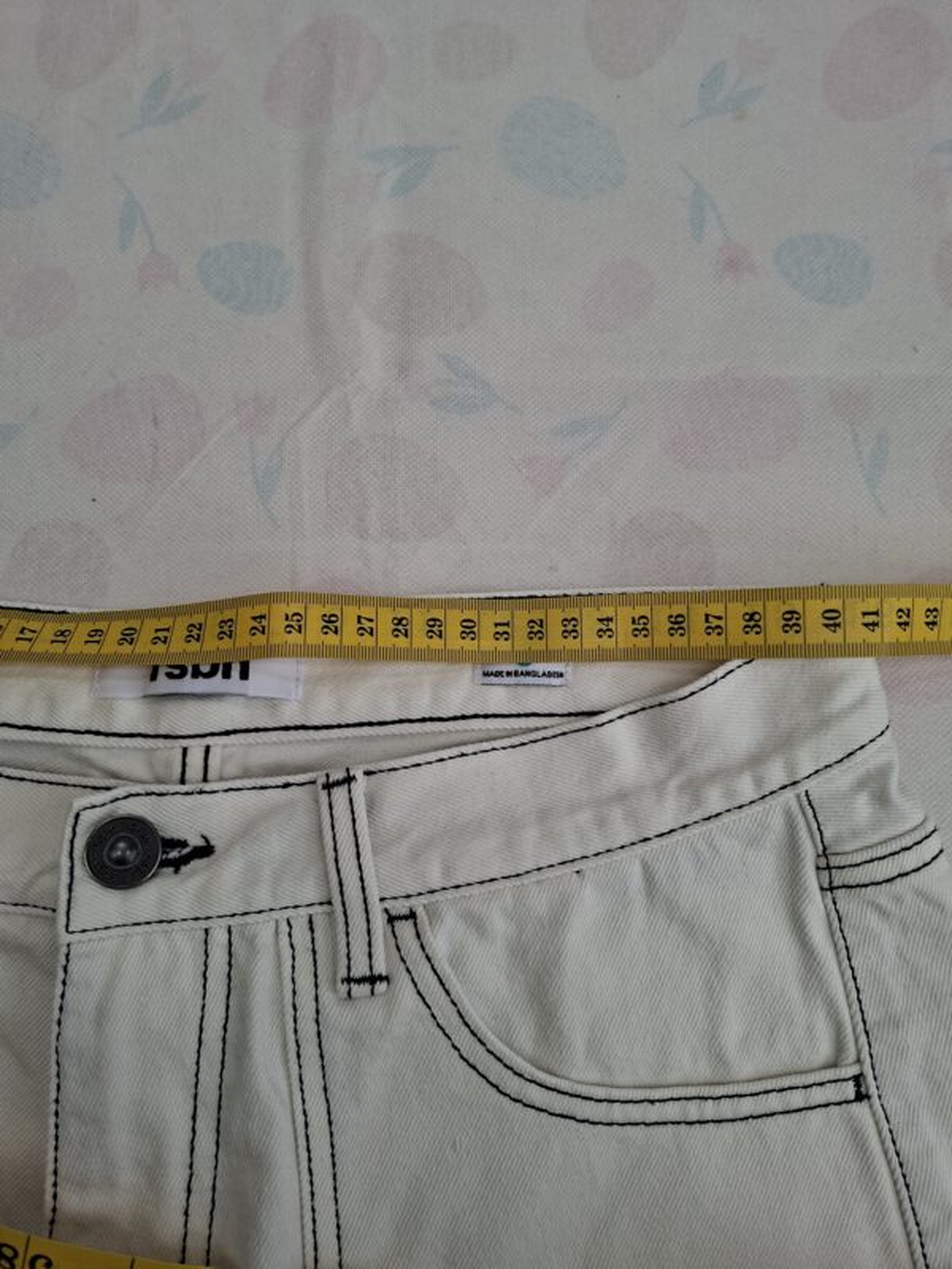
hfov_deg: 58.9
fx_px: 843
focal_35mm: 23
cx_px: 476
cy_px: 634
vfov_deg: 73.9
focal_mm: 5.54
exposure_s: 1/257
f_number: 1.8
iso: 50
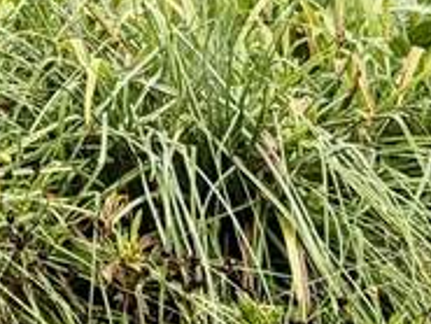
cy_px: -396
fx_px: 1209
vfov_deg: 12.6
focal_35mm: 97
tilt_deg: +5.1
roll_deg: +0.4
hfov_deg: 17.3
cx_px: -289
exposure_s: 1/121
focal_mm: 2.22
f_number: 2.2
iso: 50
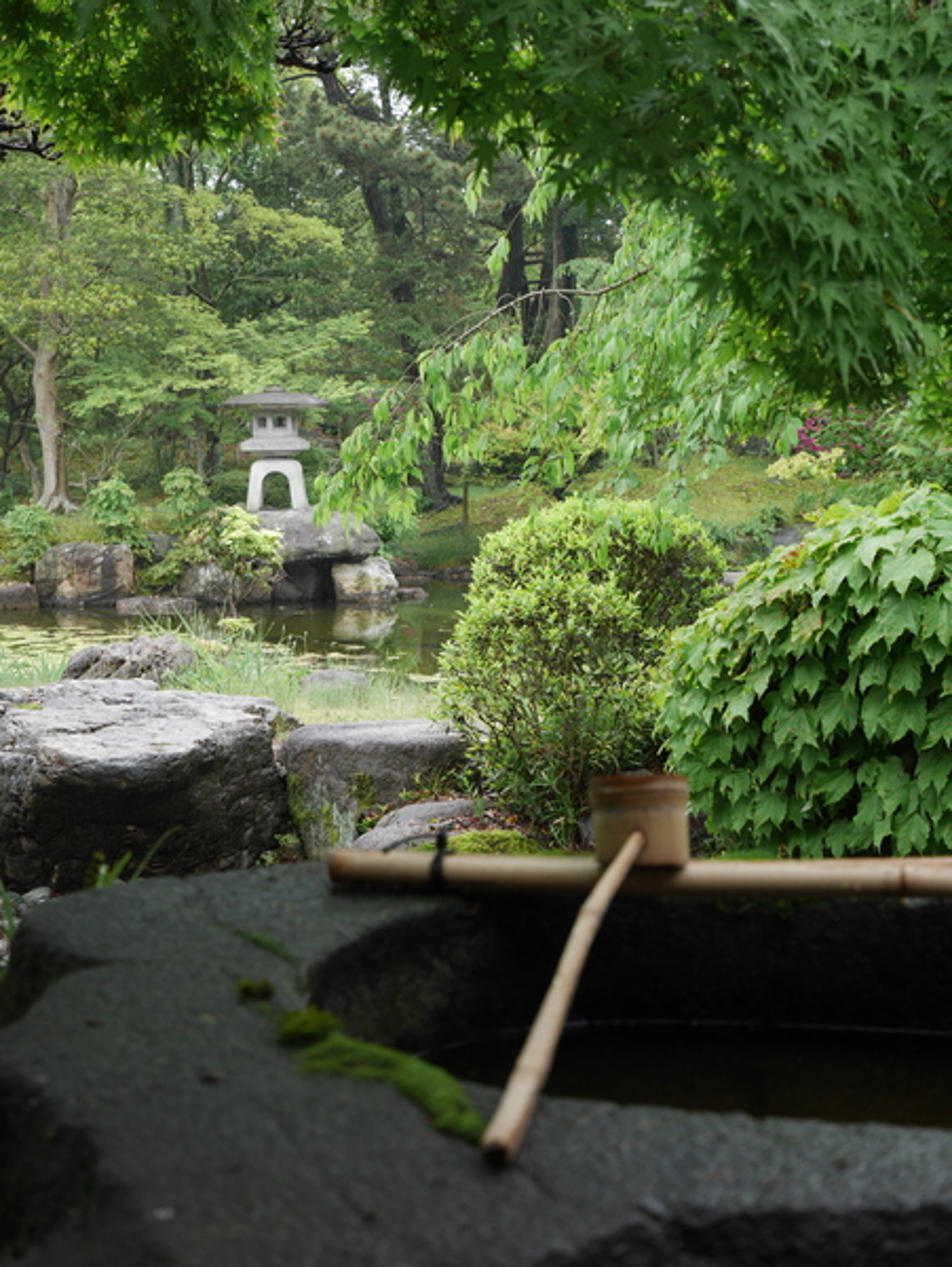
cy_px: 634
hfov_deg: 23.0
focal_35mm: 64
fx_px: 2343
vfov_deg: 30.2
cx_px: 476
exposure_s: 1/80
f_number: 5.6
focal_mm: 32
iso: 250
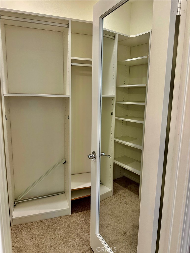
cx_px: 95
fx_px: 176
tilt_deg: -9.6
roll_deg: -1.7
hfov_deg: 56.8
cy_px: 126
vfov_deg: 71.6
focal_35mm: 24
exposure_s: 1/120
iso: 200
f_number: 1.78
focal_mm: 6.86
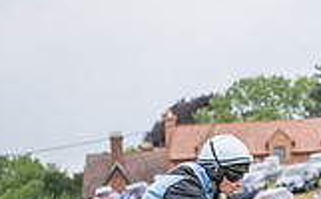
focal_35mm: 300
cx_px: 502
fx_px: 2620
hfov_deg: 6.9
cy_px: 324
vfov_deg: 4.3
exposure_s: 1/1600
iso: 400
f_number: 4
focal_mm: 70
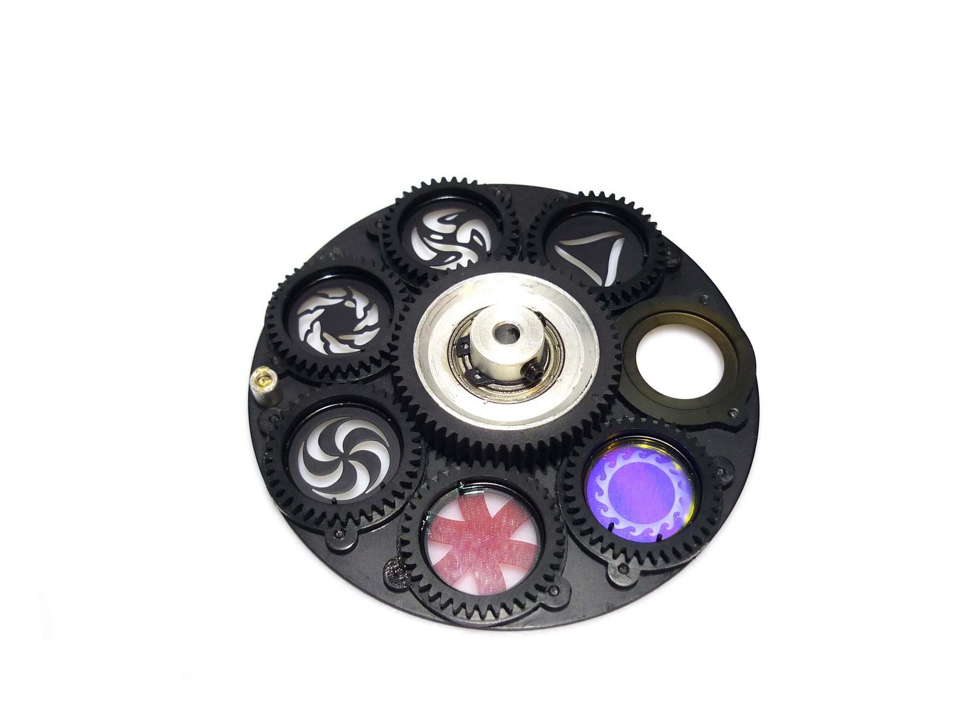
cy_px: 363
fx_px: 924
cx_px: 484
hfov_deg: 55.4
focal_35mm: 33
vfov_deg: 42.9
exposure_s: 1/100
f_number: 2.8
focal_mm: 5.5
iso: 80
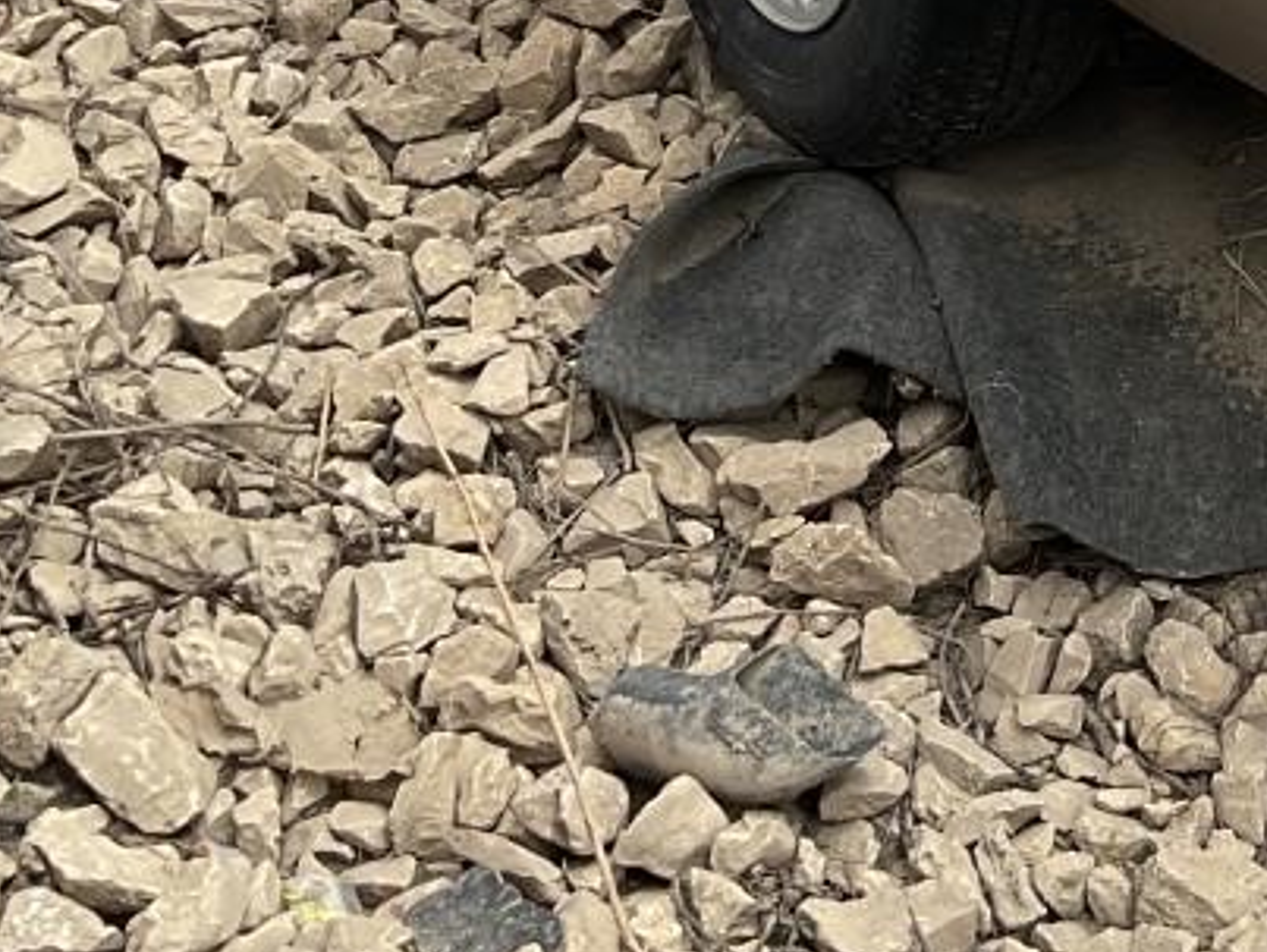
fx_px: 3370
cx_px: 1270
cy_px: -487
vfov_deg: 14.9
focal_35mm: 92
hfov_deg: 20.6
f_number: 1.8
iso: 16
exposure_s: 1/1730
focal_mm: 3
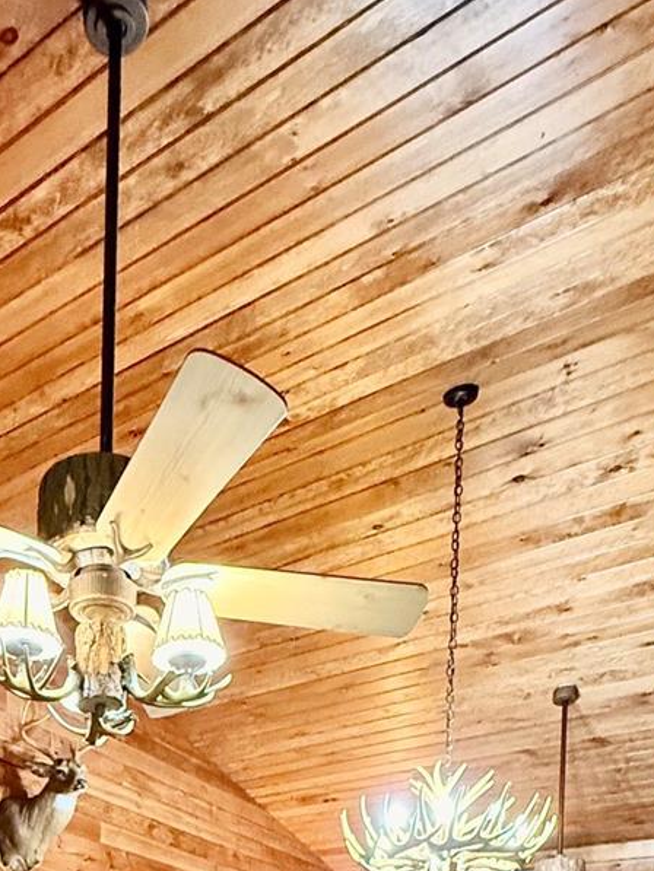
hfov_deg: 38.6
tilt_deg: -1.4
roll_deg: -1.5
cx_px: 161
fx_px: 907
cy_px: 1093
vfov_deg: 36.6
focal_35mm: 36
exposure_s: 1/40
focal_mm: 2.22
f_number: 2.2
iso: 1000
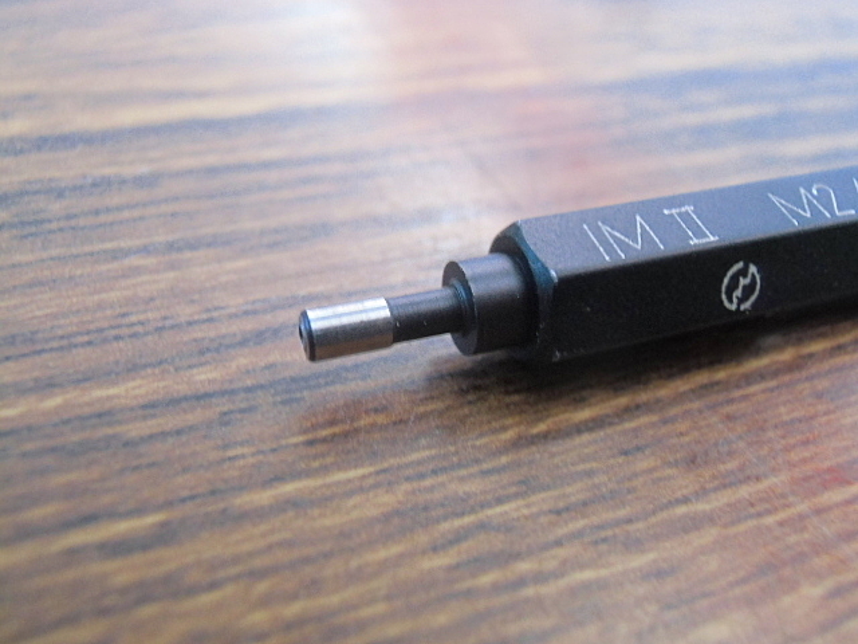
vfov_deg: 42.9
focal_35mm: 33
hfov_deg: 55.4
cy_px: 322
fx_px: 818
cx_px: 429
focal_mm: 5.93
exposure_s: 1/13
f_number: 3.7
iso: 400
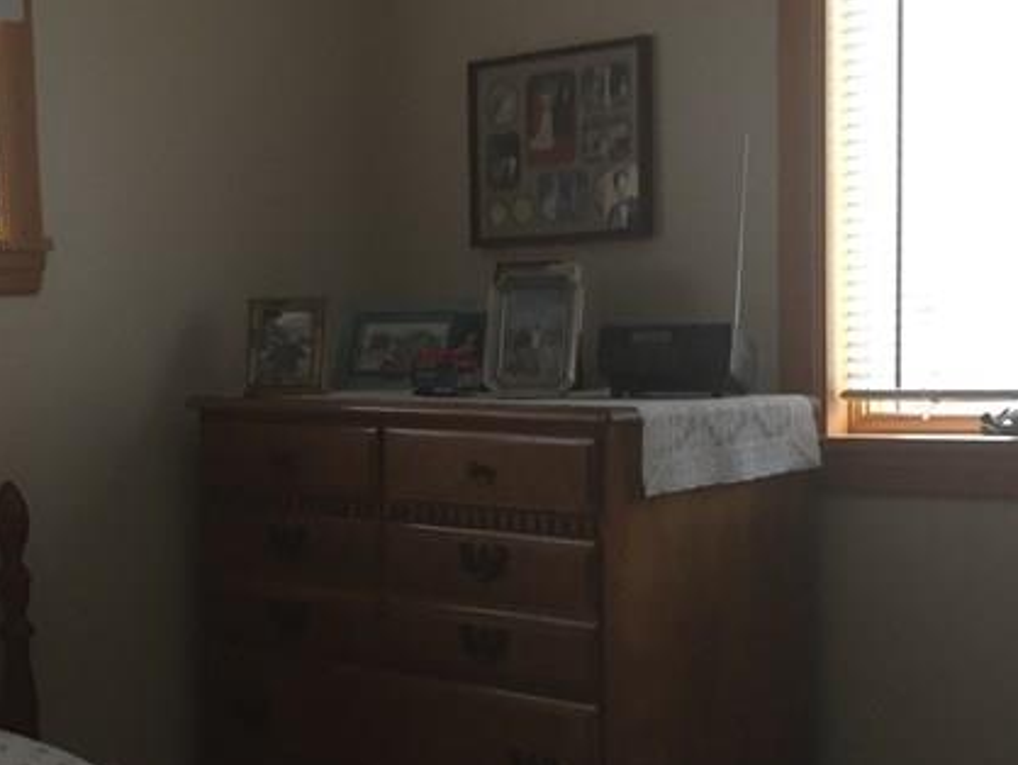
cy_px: 563
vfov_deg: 20.6
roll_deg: +2.8
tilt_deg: -6.8
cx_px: 380
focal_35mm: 71
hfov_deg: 27.3
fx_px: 2089
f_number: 2.2
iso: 80
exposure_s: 1/30
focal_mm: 4.15
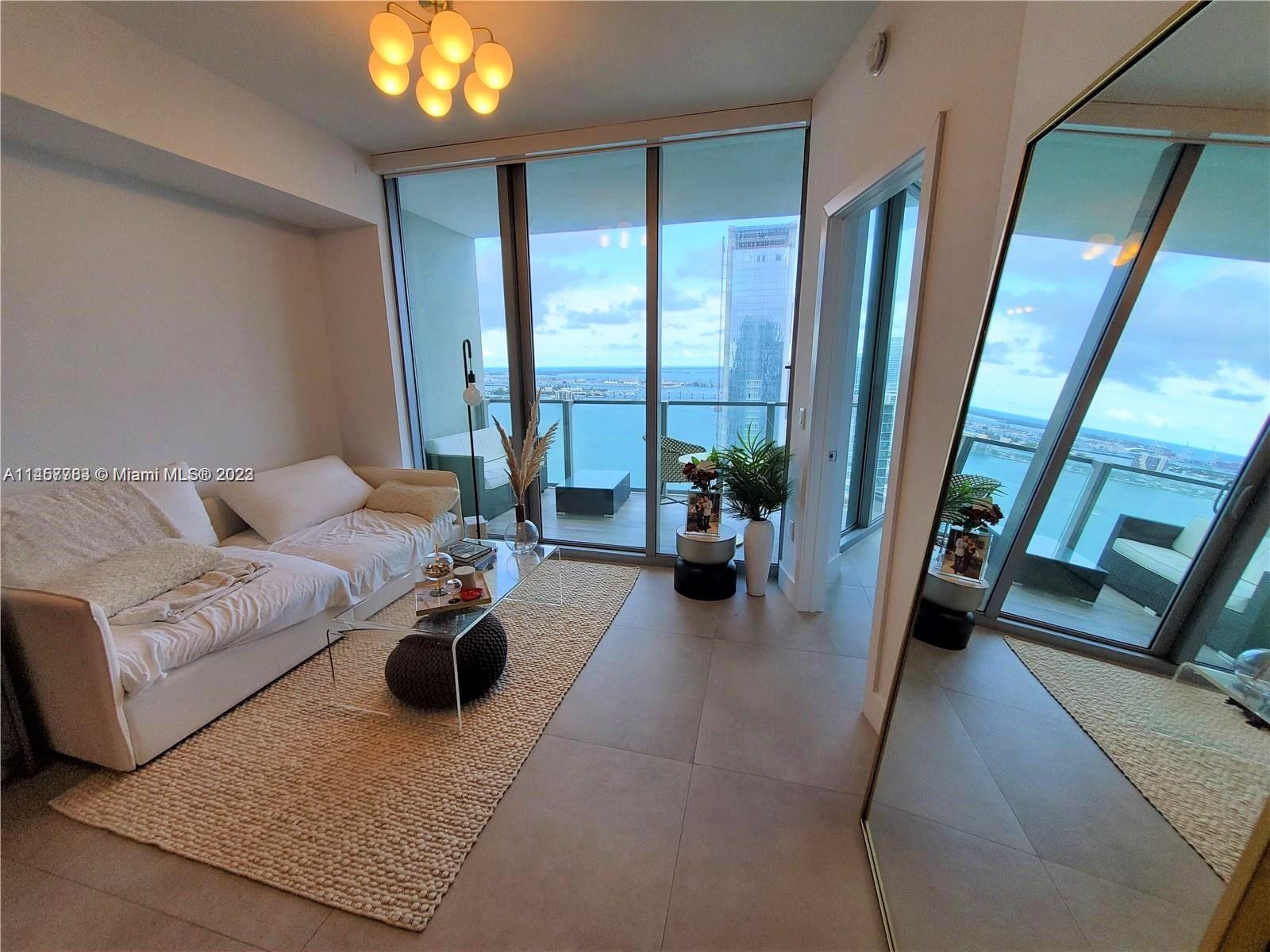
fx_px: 477
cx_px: 635
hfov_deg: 106.2
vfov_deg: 89.9
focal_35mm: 13
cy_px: 476
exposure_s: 1/145
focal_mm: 1.8
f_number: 2.2
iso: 50
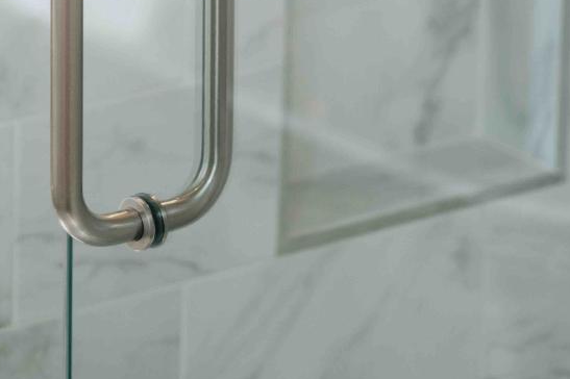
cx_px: -89
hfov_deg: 11.1
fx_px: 2896
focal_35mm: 183
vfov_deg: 7.1
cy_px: -490
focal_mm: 50
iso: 125
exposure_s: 1/320
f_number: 1.8
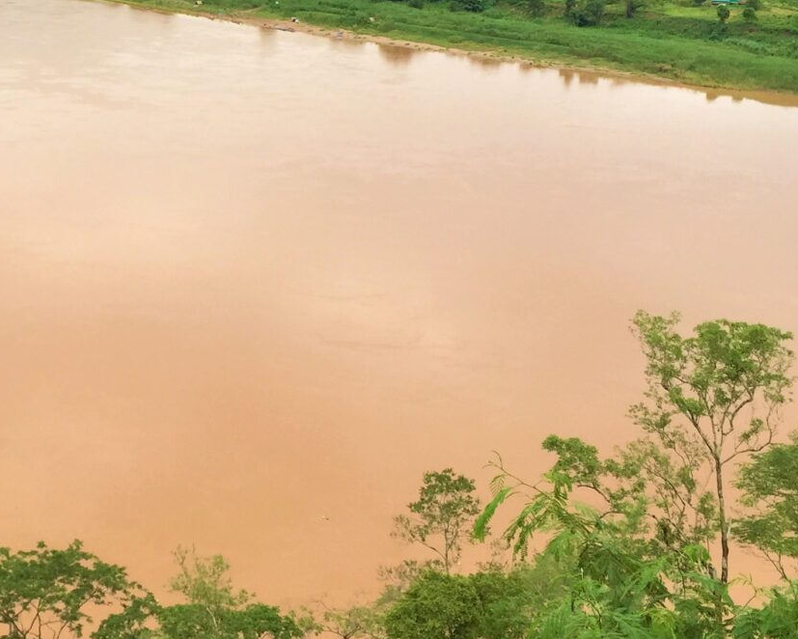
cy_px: 239
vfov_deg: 23.4
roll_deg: -1.4
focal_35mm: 65
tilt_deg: -15.5
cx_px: 105
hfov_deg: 28.2
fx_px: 1536
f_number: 2.2
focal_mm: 4.15
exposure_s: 1/233
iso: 32
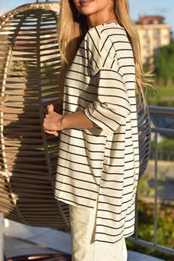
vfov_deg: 29.5
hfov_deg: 20.1
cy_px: 102
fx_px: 492
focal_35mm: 68
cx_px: 86
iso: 800
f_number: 3.5
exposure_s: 1/8000
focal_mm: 50
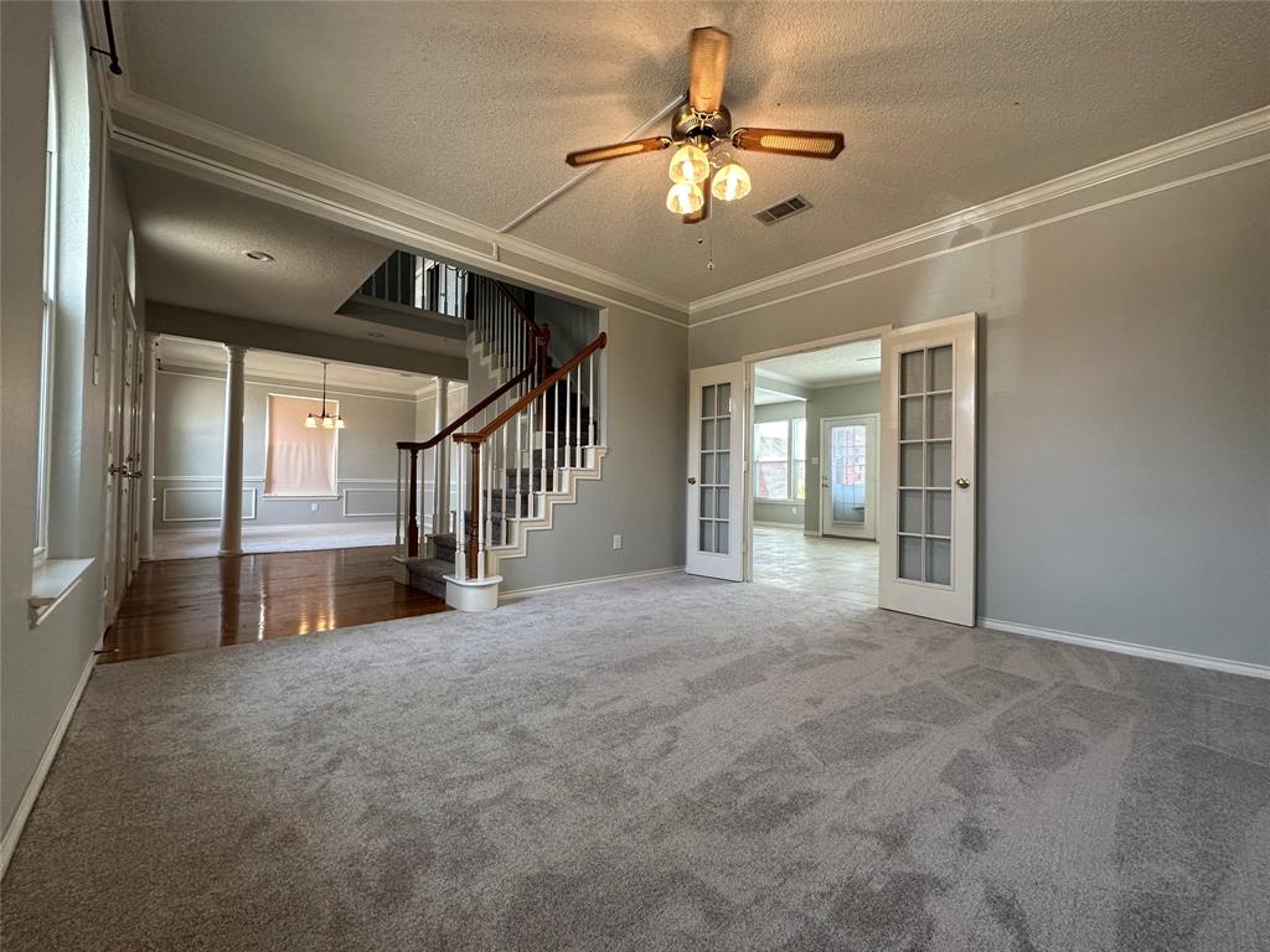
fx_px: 514
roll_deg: -1.2
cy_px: 476
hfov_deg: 102.1
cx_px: 635
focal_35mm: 14
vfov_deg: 85.7
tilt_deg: +0.4
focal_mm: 2.22
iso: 160
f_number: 2.2
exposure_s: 1/120
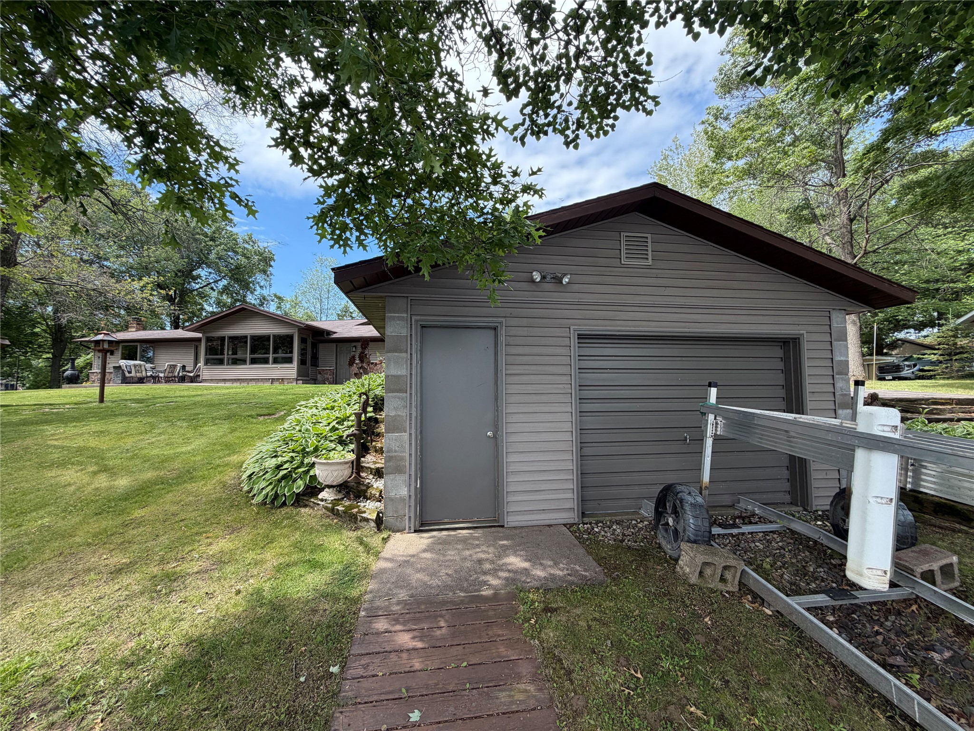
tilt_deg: +3.7
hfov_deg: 102.1
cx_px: 487
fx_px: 394
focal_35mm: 14
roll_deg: +0.3
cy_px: 366
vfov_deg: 85.7
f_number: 2.2
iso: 64
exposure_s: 1/502
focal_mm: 2.22
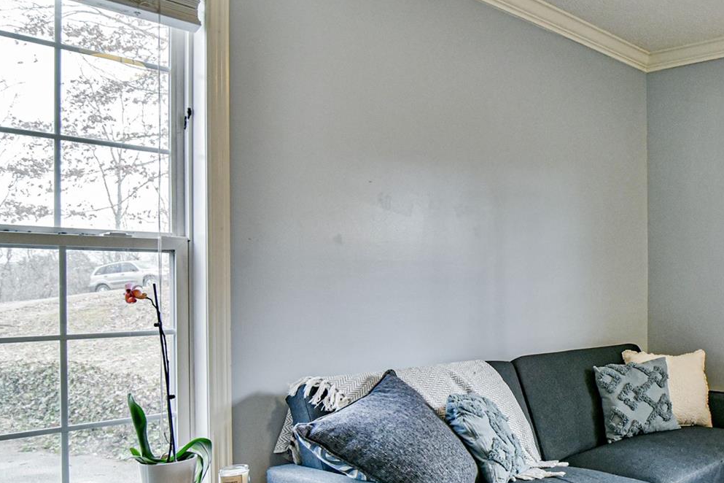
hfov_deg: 47.1
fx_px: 664
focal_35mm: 33
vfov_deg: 39.8
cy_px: 287
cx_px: 731
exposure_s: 1/125
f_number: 5.6
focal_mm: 16
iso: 1600
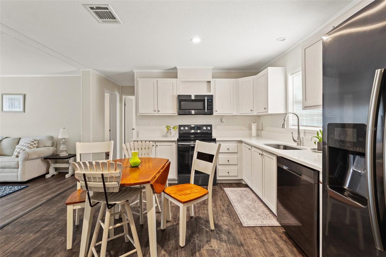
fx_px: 177
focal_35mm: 16
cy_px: 128
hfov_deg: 95.0
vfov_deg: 72.0
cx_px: 193
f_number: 8
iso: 400
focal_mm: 11
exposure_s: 1/2
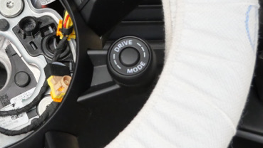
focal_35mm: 149
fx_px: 1040
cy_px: 41
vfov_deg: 8.1
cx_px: 33
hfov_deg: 14.3
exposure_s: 1/640
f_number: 4.1
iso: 1250
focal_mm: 20
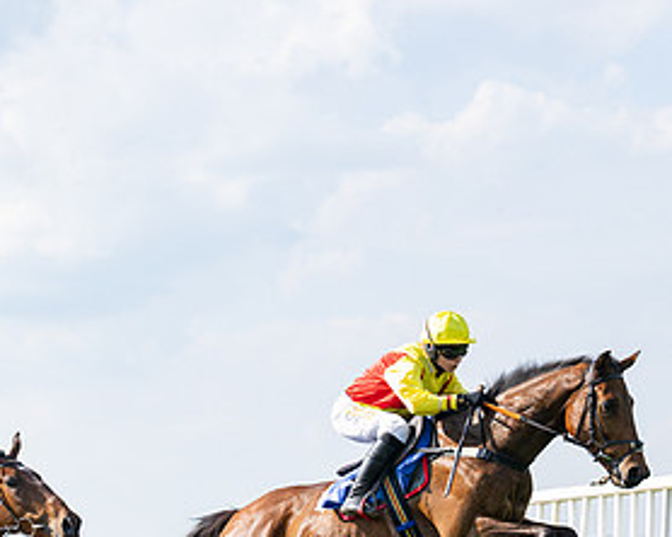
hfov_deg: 12.0
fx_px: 3180
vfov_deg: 9.6
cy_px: 539
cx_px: 62
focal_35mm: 160
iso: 400
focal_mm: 70
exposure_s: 1/4000
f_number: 3.2
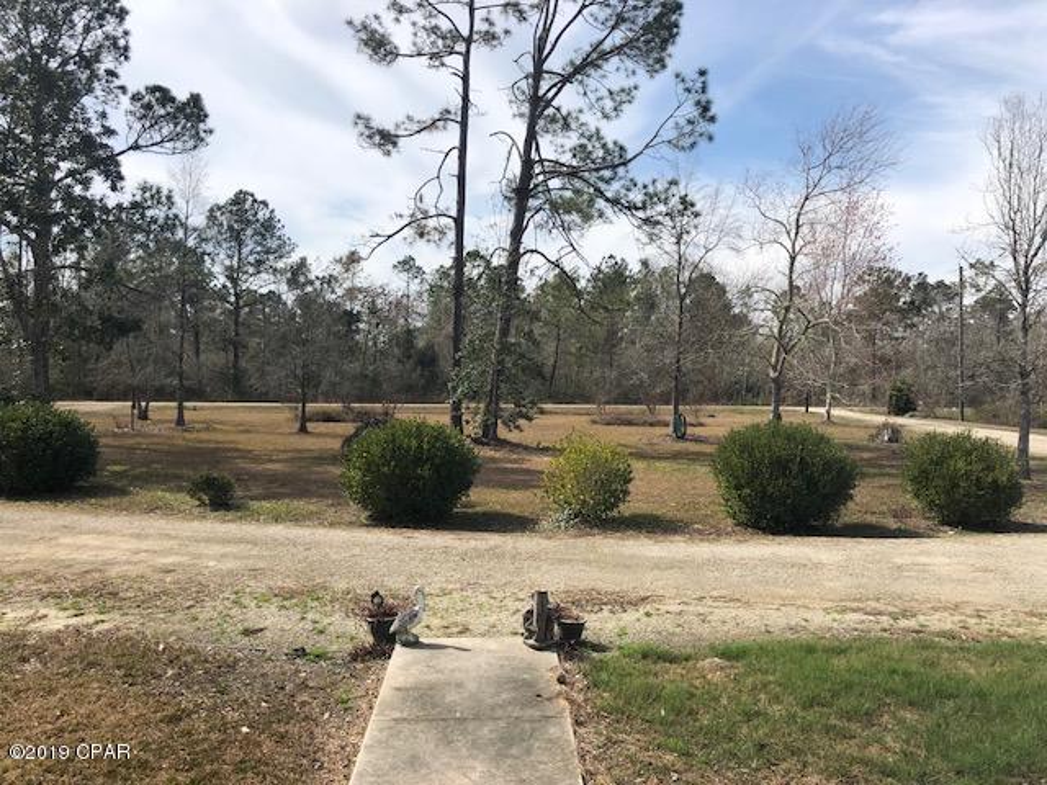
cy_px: 392
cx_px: 524
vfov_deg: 49.7
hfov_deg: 63.4
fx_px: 847
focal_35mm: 28
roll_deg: -1.9
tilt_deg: -2.1
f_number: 1.8
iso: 20
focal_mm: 3.99
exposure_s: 1/2404
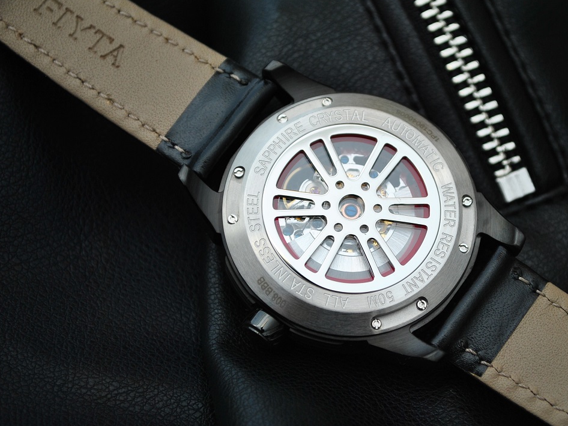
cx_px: 355
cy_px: 196
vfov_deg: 16.8
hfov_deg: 22.2
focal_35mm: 88
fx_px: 1444
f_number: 5.6
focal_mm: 48
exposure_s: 1/125
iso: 200
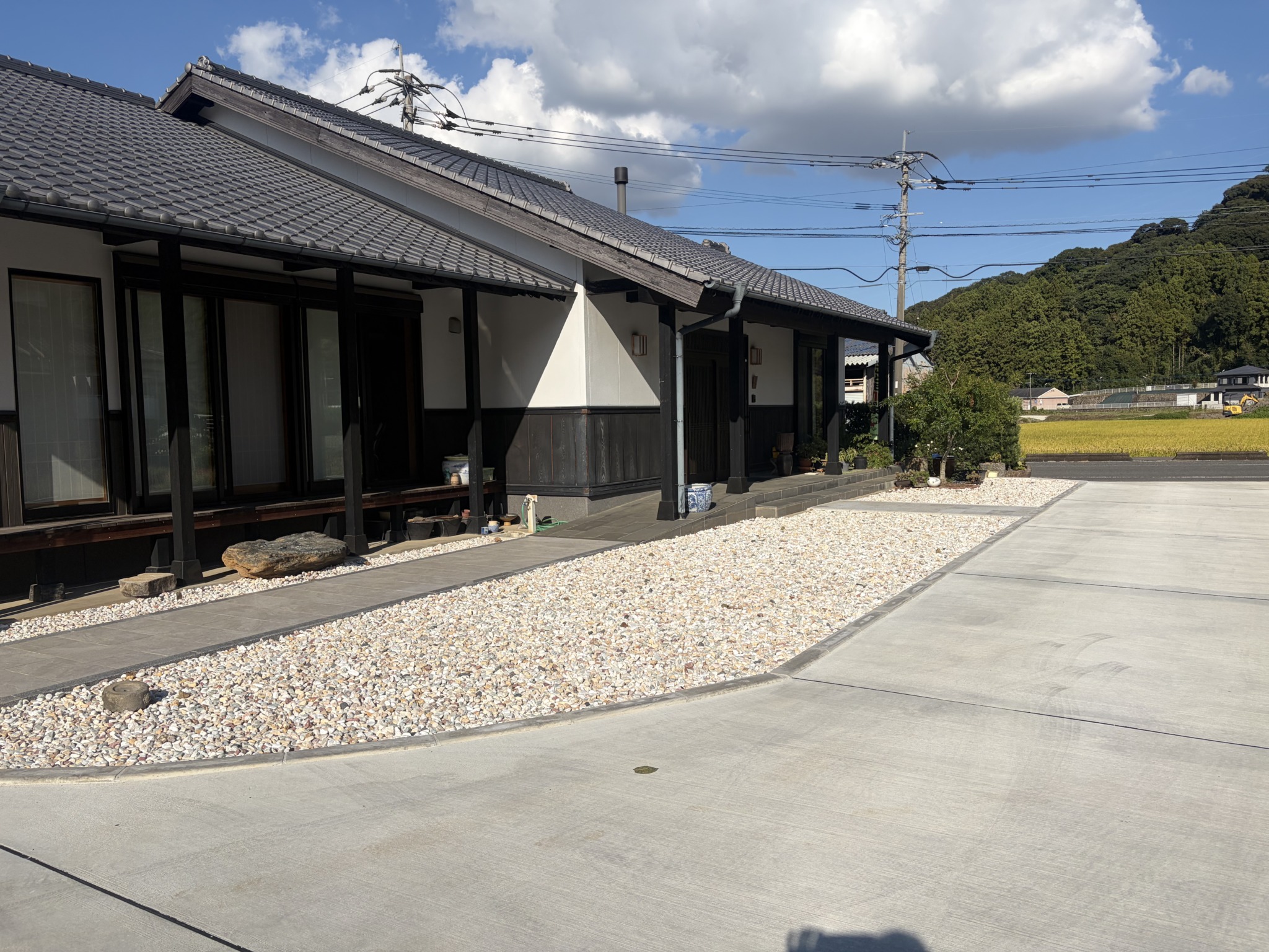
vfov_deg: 53.1
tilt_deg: -3.2
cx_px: 634
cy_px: 476
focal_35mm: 26
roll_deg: +1.9
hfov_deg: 67.3
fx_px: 953
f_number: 1.6
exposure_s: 1/5814
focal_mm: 5.96
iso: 50
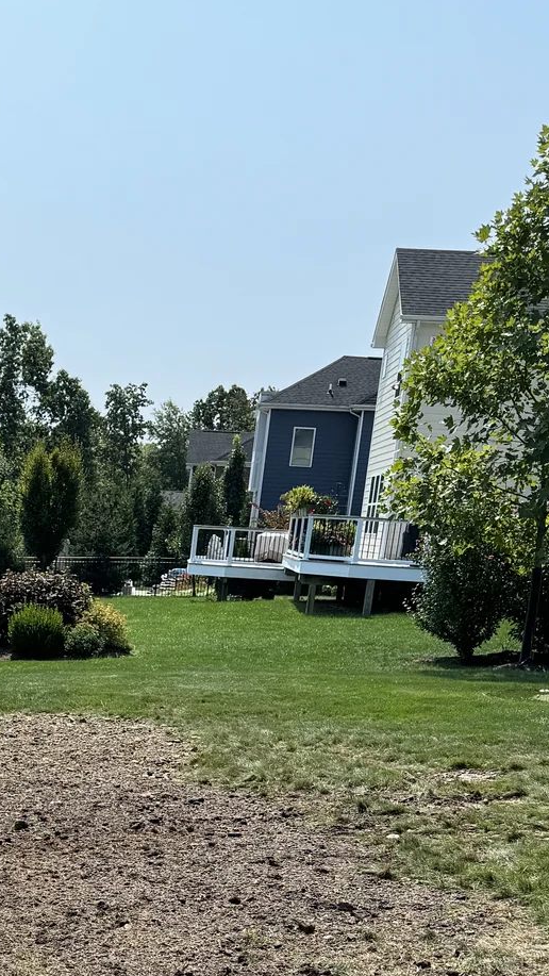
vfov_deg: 33.9
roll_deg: -2.8
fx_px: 1475
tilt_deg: -16.0
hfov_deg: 20.0
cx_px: -80
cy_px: 943
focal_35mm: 57
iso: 80
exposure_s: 1/3096
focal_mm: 6.8
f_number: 1.8
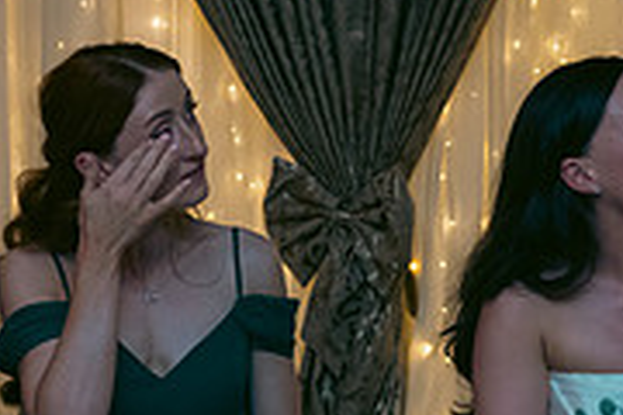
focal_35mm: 161
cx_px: 547
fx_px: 2786
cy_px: 64
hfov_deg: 12.7
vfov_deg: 8.5
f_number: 3.5
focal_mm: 50
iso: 800
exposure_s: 1/160
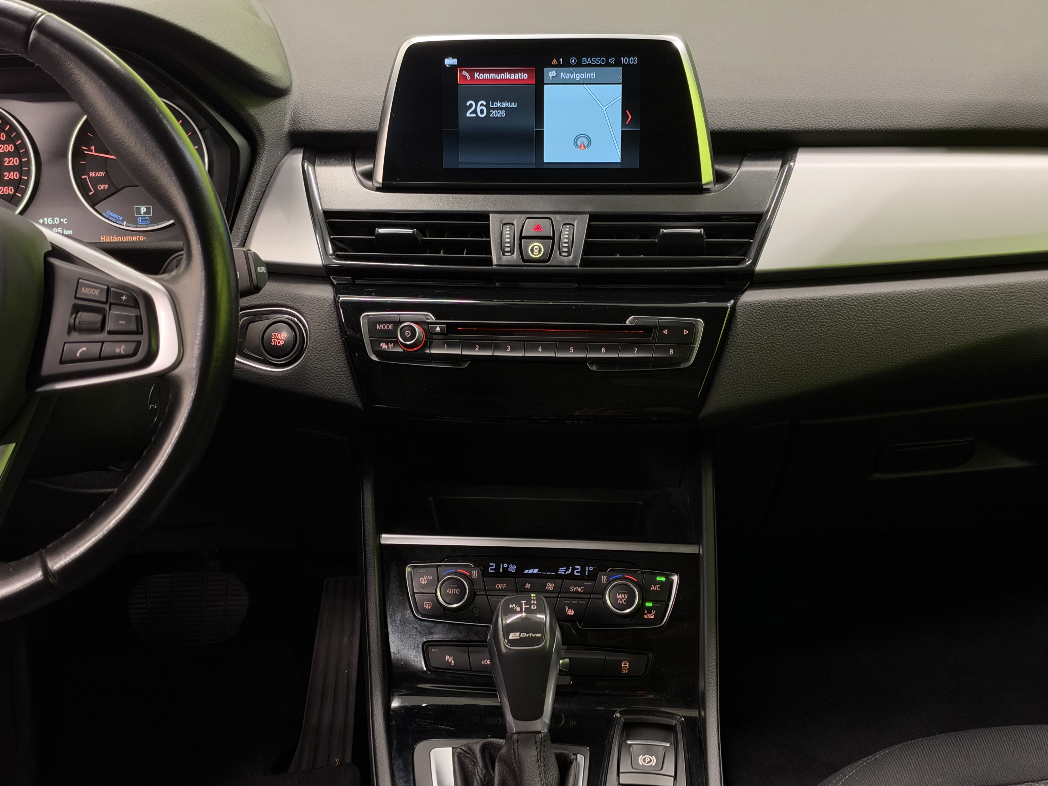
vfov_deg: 30.3
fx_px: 1453
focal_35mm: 48
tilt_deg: -22.3
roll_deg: +1.4
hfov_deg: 39.7
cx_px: 524
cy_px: 393
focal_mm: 6.93
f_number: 1.48
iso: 160
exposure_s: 1/50
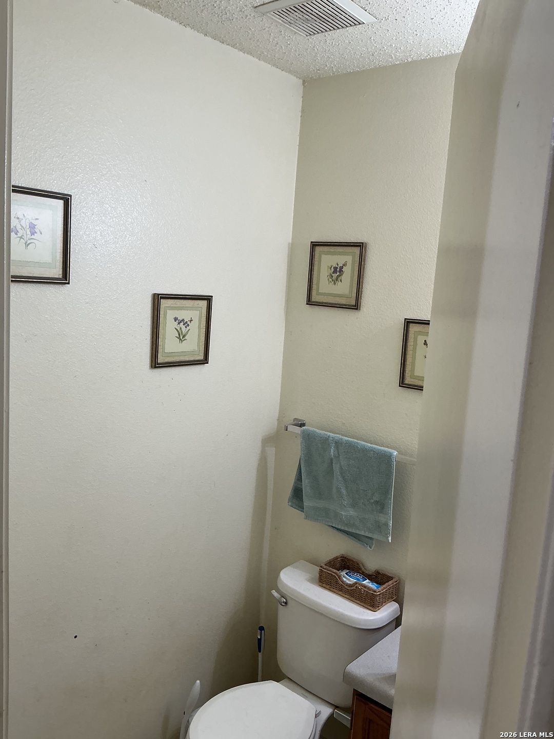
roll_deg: -3.2
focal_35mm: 29
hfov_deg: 48.2
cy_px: 370
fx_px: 619
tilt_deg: -8.3
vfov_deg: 61.7
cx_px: 277
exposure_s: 1/60
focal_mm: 3
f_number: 1.8
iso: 50
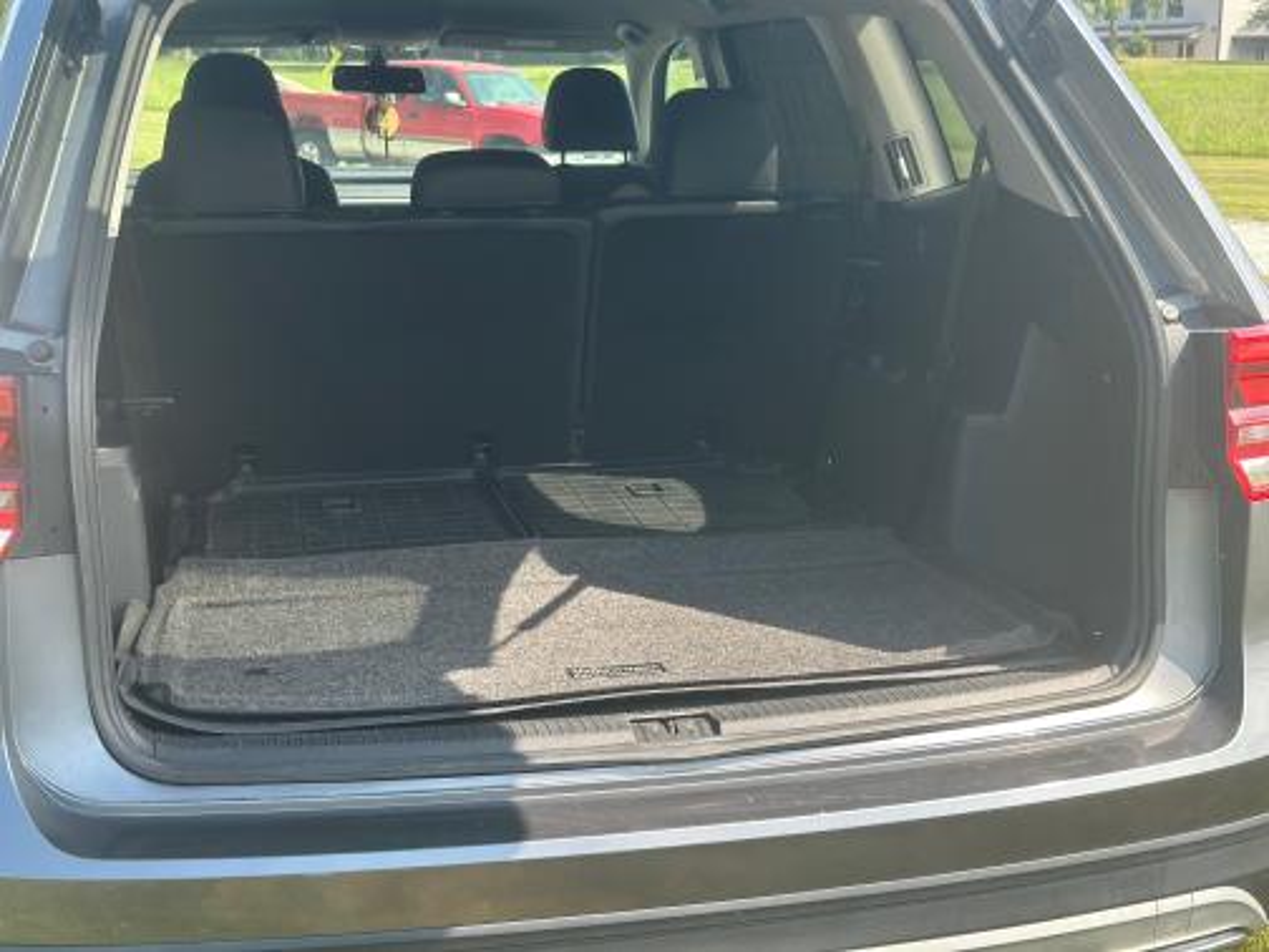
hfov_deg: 39.7
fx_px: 1760
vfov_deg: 30.3
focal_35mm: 48
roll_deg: +0.2
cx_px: 634
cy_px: 476
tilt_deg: -10.3
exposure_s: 1/903
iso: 80
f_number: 1.78
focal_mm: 6.86
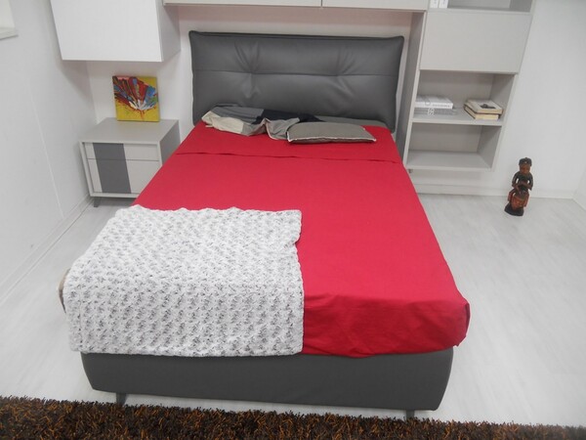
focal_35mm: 27
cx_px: 293
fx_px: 457
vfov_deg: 51.4
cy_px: 220
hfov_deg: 65.3
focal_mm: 4.9
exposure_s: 1/30
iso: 160
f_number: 3.2
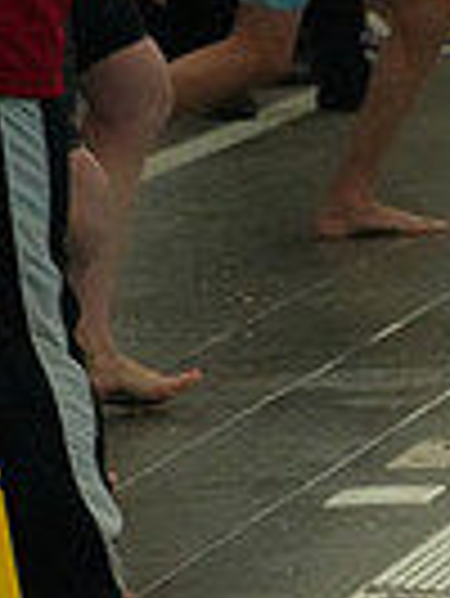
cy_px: 31
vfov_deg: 4.6
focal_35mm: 433
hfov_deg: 3.4
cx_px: 1300
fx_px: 7495
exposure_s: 1/1000
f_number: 5.6
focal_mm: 69
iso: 10000
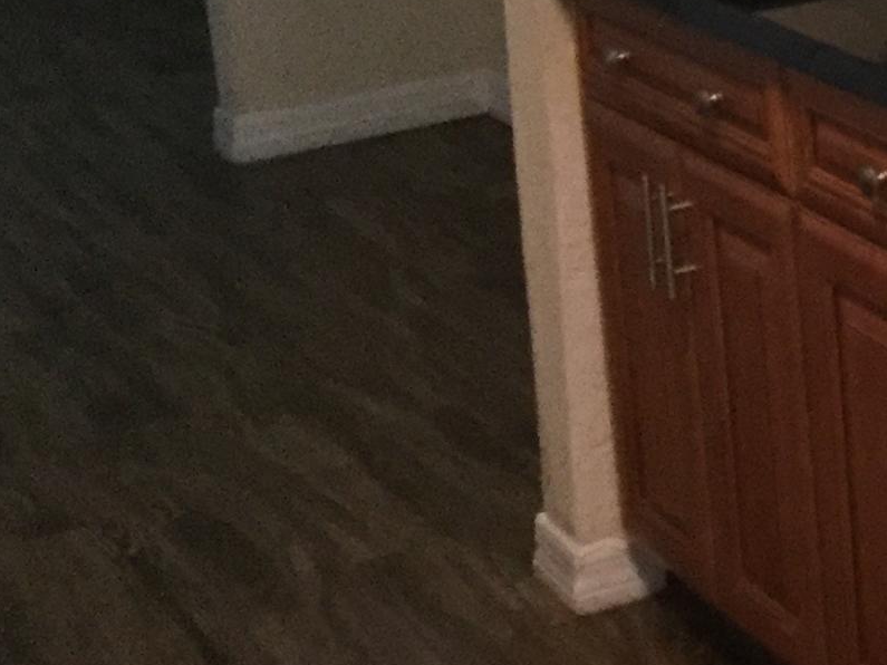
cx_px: 1616
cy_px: -45
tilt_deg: -11.9
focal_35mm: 117
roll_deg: -0.2
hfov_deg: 14.7
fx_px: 2998
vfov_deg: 12.5
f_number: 2.4
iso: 125
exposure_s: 1/30
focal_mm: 3.3
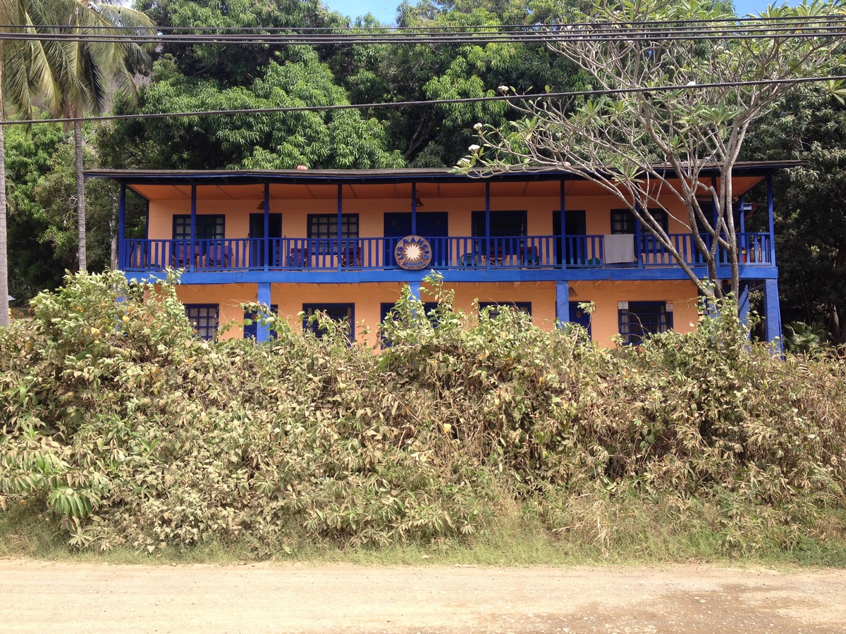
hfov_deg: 52.6
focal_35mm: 35
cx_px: 423
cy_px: 317
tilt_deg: +3.3
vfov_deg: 40.7
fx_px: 855
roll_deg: +0.2
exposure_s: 1/502
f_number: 2.4
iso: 50
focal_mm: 4.28
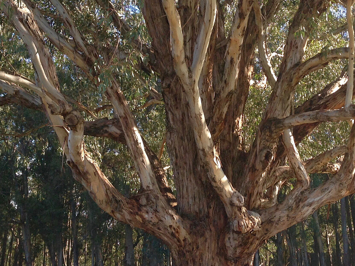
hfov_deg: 29.7
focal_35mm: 65
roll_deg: -2.0
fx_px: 667
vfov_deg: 22.5
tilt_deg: +15.9
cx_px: 215
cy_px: 91
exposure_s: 1/361
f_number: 2.4
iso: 50
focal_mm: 4.12
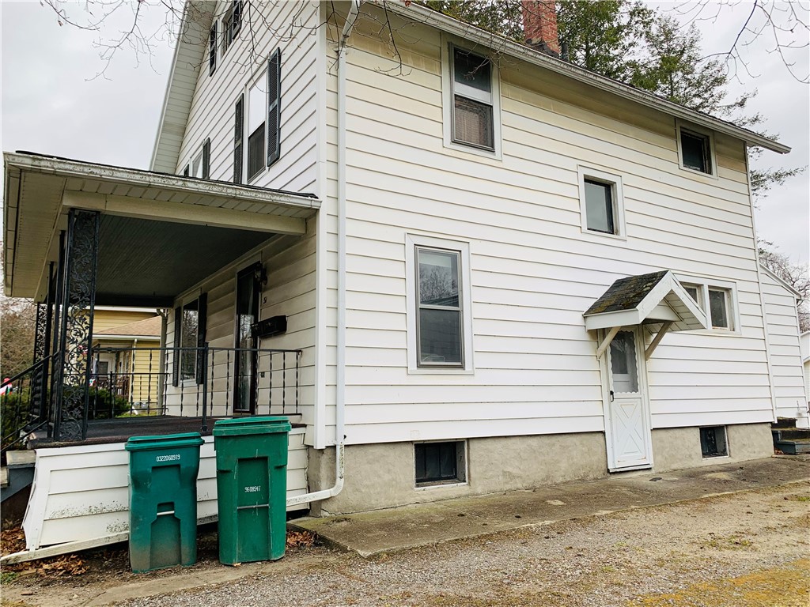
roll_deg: +0.2
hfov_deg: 67.3
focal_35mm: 26
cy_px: 304
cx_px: 405
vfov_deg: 53.1
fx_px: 608
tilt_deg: +8.6
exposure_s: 1/238
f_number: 1.8
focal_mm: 4.25
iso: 25
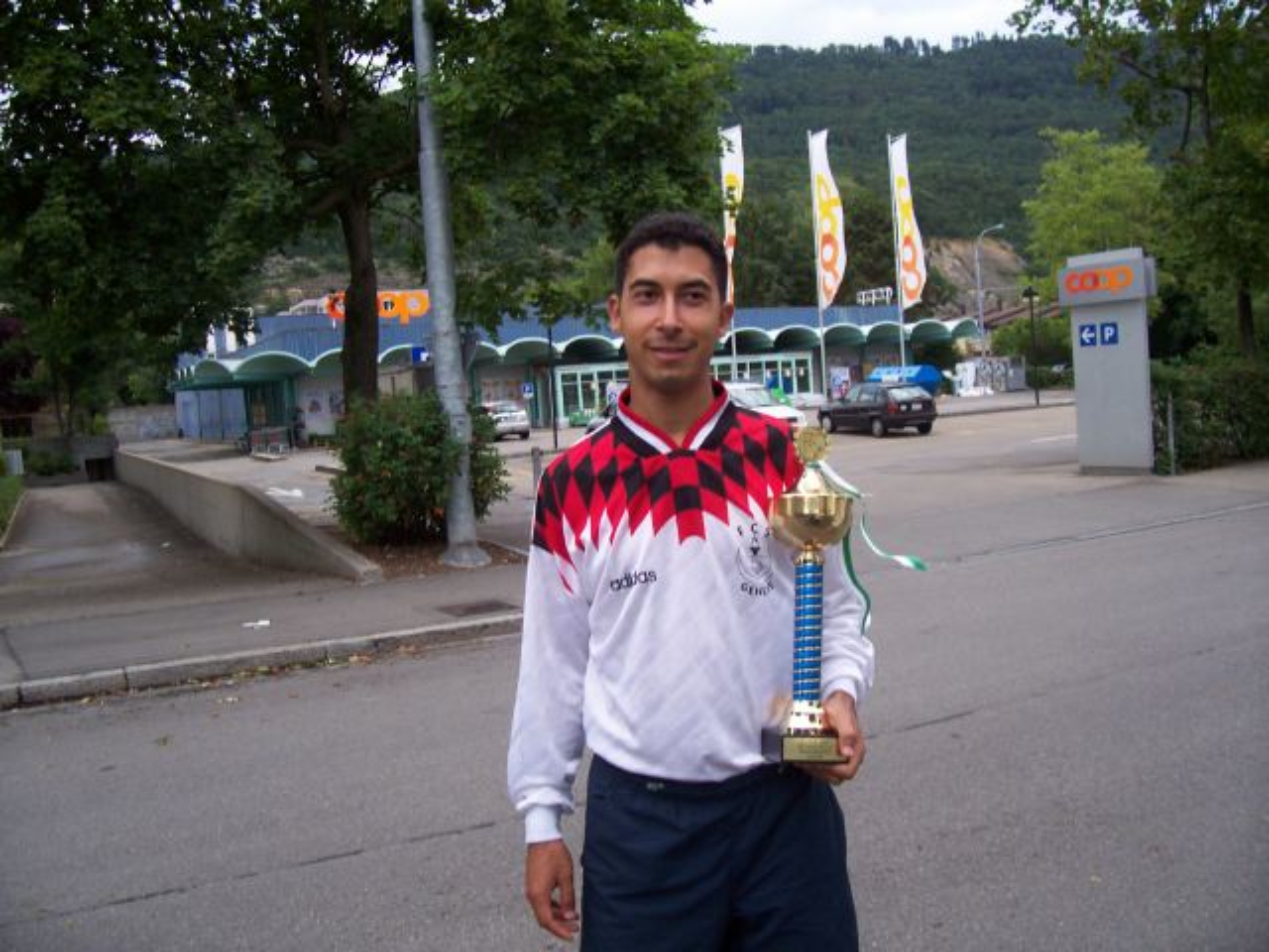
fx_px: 1246
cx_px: 634
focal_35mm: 34
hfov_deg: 54.0
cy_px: 476
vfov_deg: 41.8
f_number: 2.7
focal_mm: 5.6
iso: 80
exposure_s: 1/156
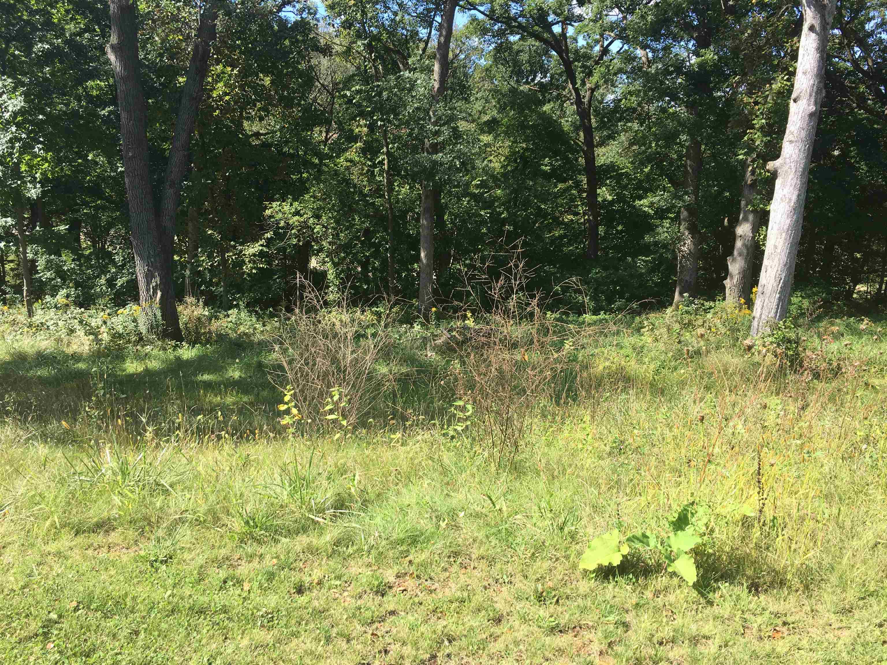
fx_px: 743
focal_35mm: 29
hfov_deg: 61.7
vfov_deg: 48.2
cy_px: 332
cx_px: 444
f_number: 2.2
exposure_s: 1/475
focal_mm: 4.15
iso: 25
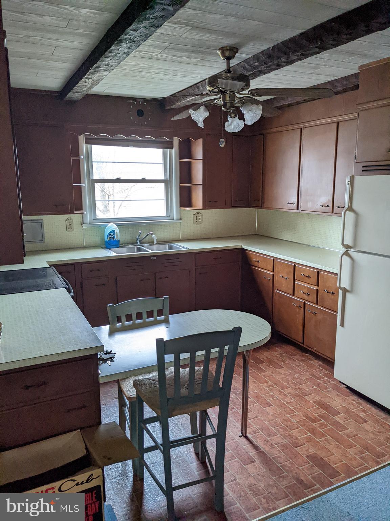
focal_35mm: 27
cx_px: 195
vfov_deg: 65.3
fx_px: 406
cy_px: 260
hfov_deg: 51.4
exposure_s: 1/60
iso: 286
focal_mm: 4.38
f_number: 1.73
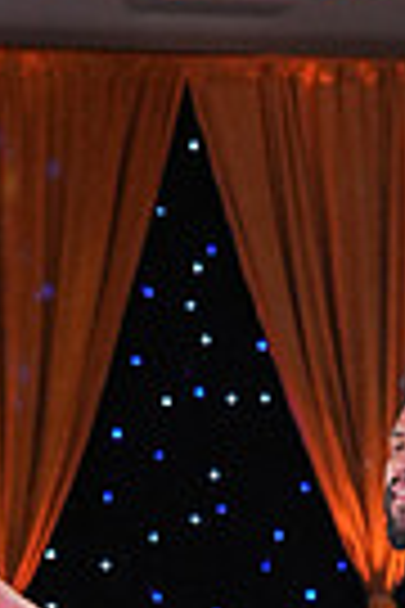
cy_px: 842
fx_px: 4286
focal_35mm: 254
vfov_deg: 8.0
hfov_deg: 5.4
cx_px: 218
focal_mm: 59
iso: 1600
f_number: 4
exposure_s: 1/400
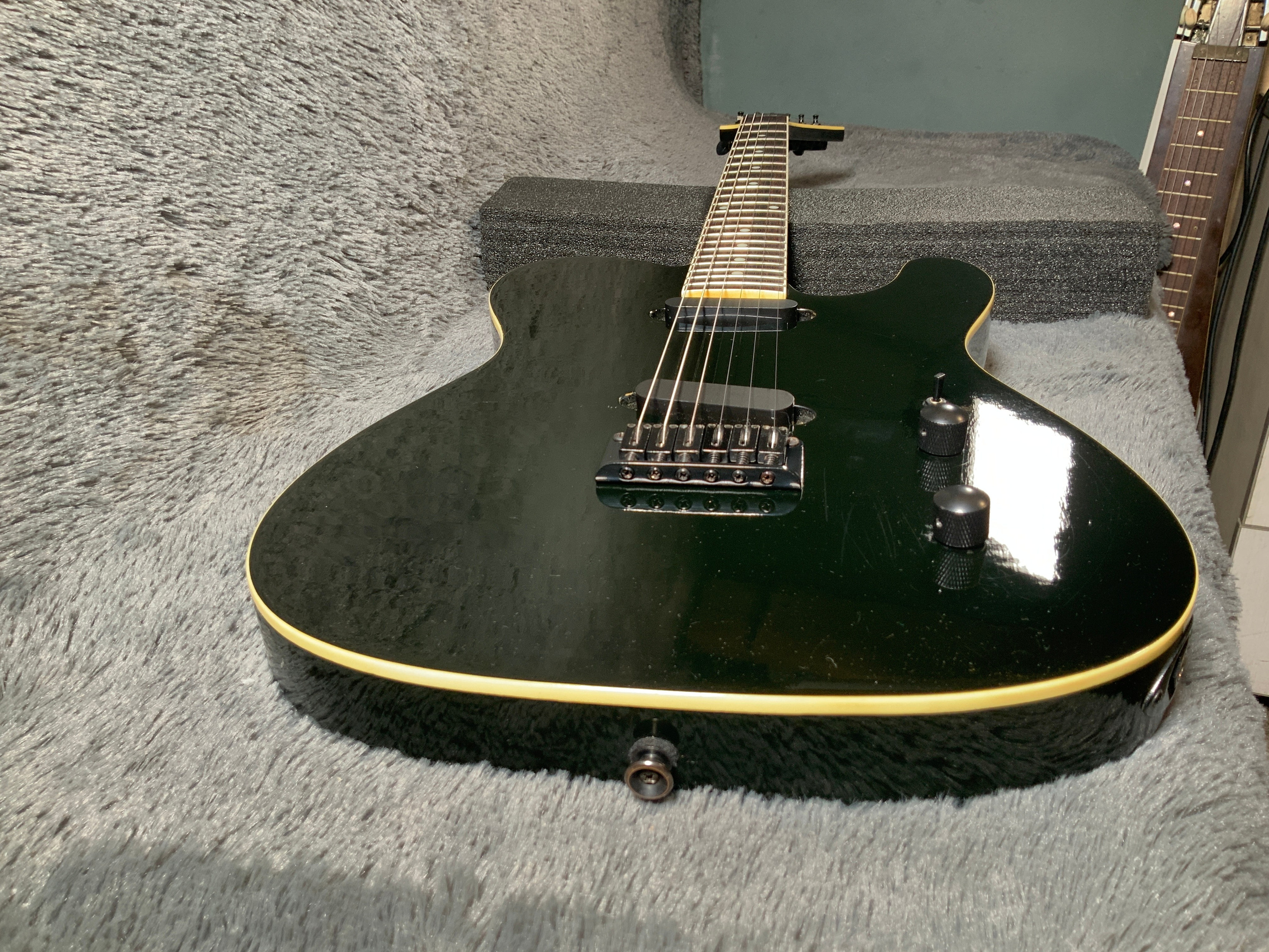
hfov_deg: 61.7
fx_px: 1063
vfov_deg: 48.2
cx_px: 634
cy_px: 476
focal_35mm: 29
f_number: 1.8
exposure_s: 1/52
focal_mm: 3
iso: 64
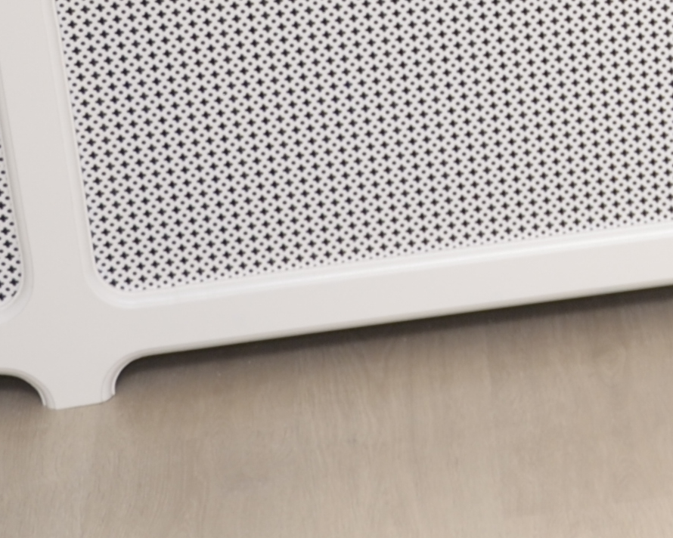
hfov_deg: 10.2
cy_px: -113
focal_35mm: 175
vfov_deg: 8.7
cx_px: 1326
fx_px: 3486
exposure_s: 1/30
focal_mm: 24
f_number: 4
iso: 125
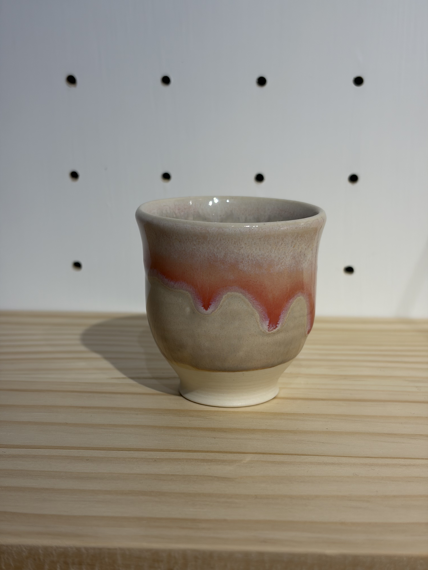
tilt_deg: -12.7
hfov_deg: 28.0
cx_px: 214
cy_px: 285
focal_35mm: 52
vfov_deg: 36.8
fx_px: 857
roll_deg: -0.1
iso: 25
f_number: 1.6
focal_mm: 5.96
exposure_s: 1/121
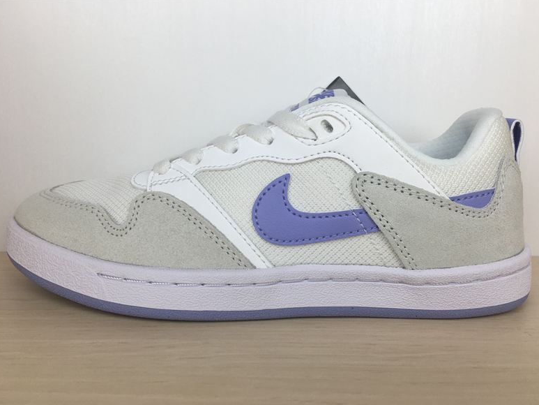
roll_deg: -0.4
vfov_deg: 46.8
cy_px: 207
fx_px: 467
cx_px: 271
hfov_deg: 60.0
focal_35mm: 30
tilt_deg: -10.0
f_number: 2.2
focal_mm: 4.15
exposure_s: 1/232
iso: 25
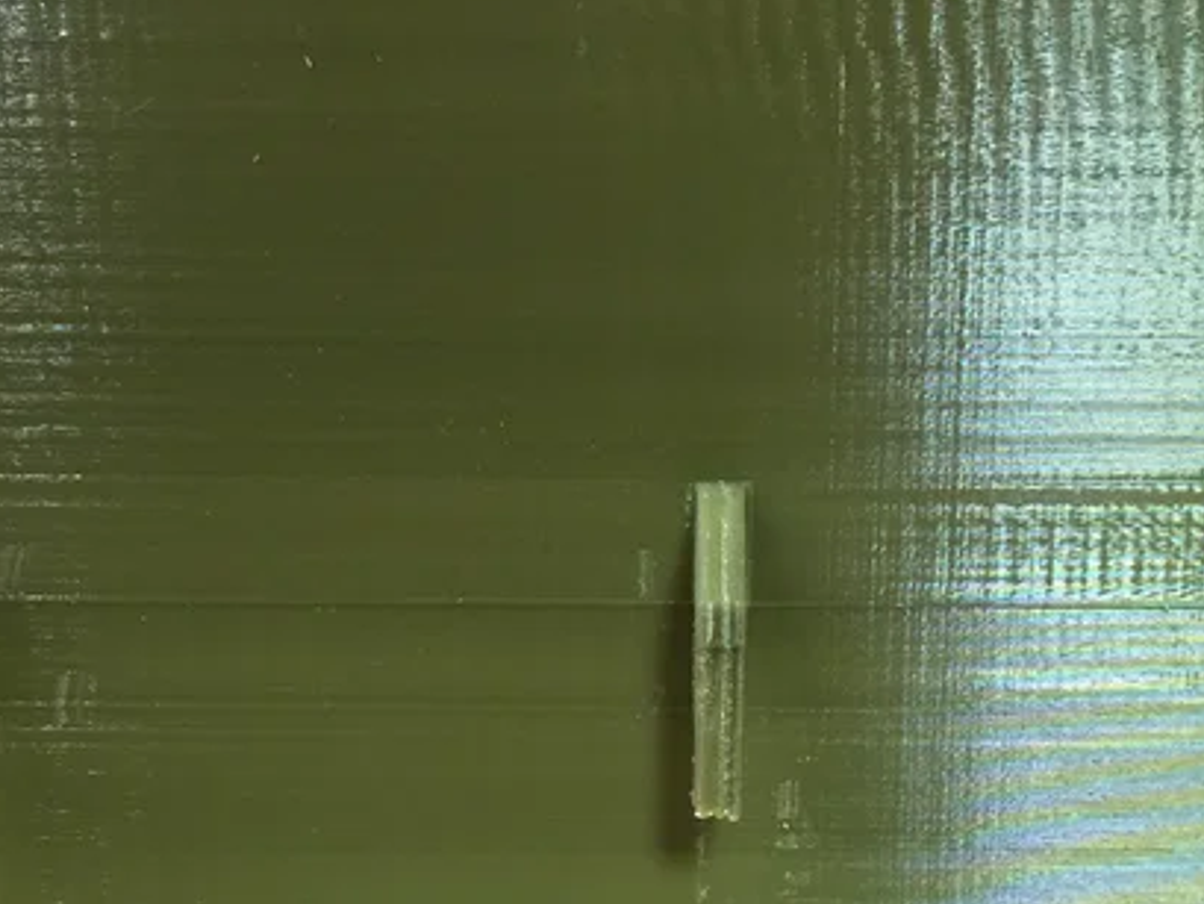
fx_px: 2053
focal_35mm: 59
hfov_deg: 32.7
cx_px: 655
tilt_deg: -15.7
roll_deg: -0.2
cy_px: 225
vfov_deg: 24.6
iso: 80
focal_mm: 4.15
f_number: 2.2
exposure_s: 1/15
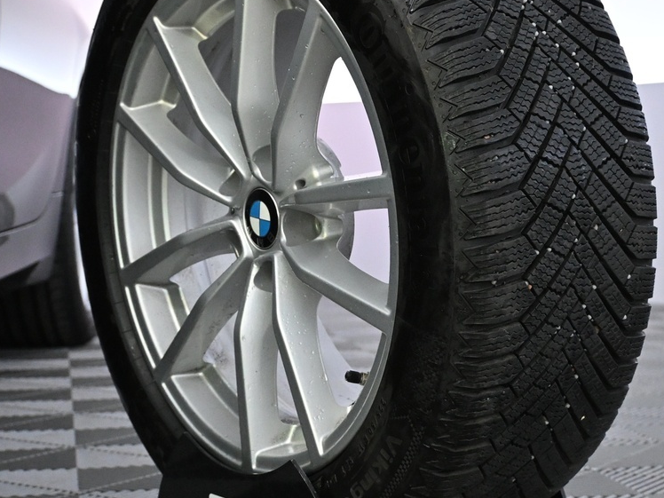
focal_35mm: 77
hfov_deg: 25.4
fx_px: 1469
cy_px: 225
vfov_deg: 19.2
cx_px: 386
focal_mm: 24.5
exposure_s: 1/125
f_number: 4.2
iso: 2500
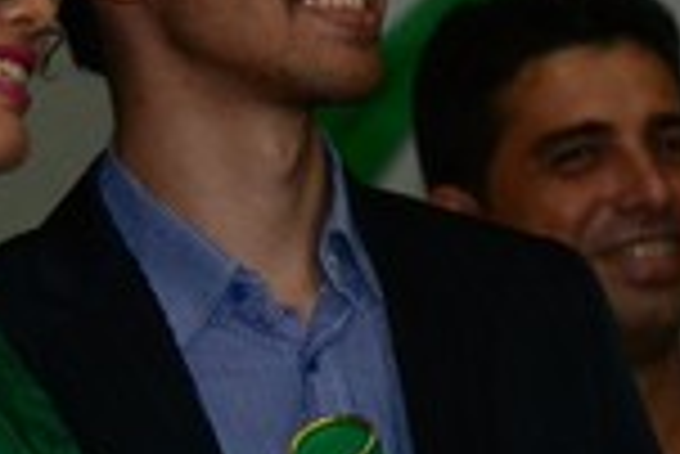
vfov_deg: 2.9
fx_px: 8858
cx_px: 158
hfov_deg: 4.4
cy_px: 139
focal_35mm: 468
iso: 3200
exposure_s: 1/80
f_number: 5.6
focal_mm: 105
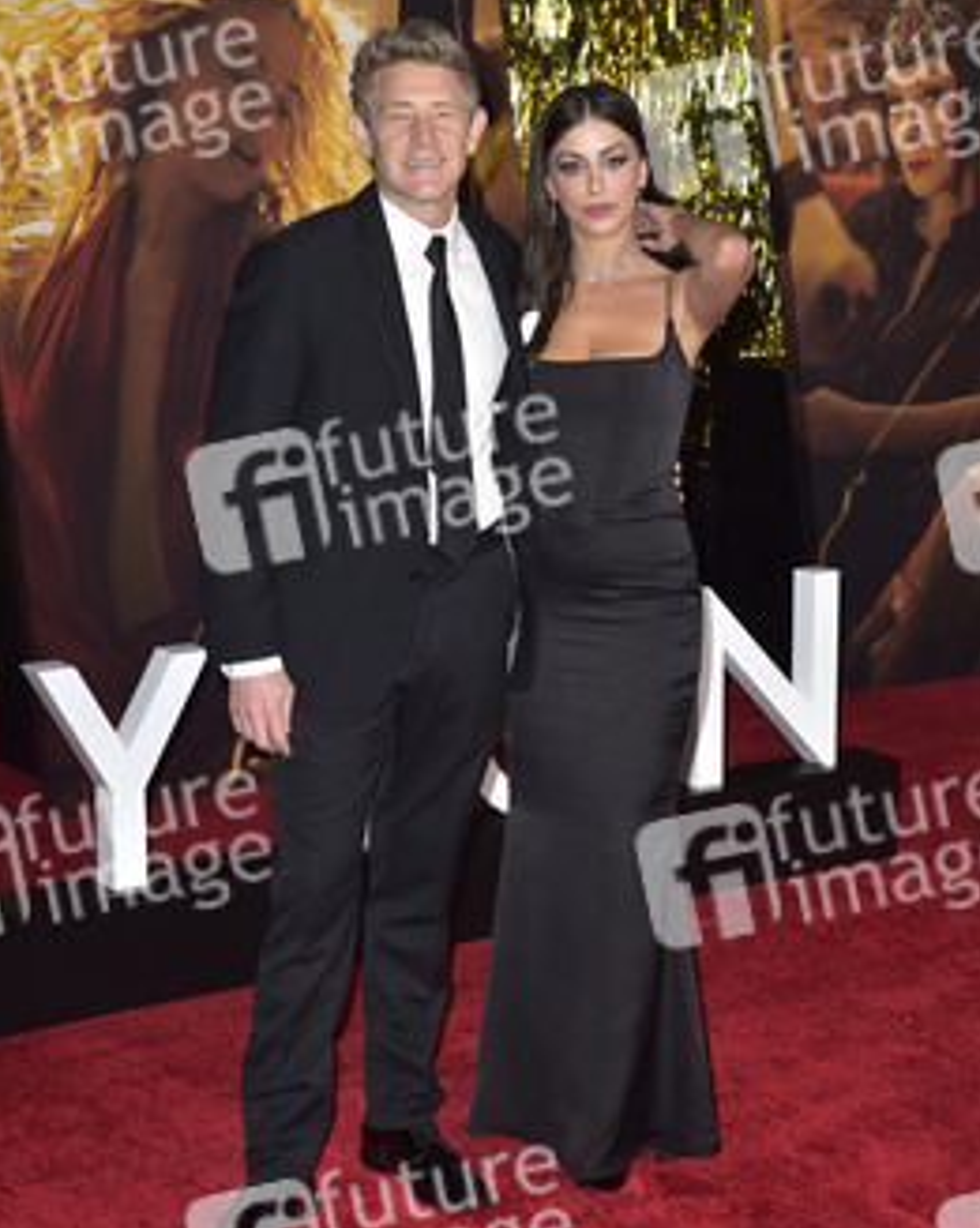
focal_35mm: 69
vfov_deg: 27.5
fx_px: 2505
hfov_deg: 22.1
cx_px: 490
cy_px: 672
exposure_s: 1/250
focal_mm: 60
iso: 800
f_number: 6.3
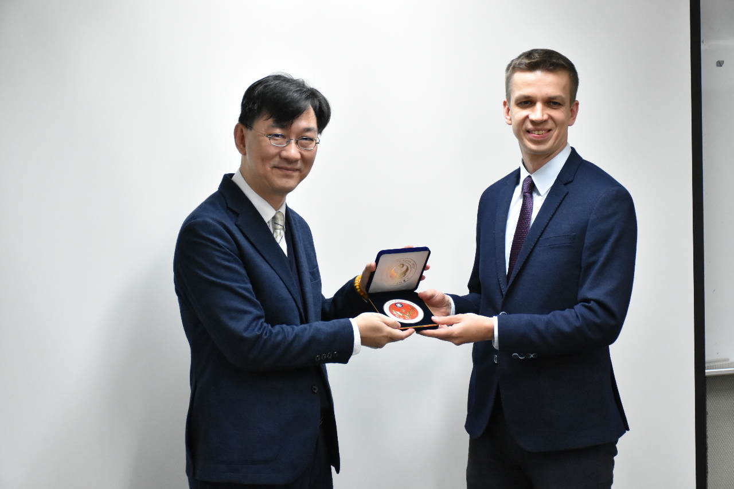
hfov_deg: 28.1
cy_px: 244
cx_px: 367
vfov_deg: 18.9
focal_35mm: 72
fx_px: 1468
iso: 4500
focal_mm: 48
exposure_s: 1/250
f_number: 5
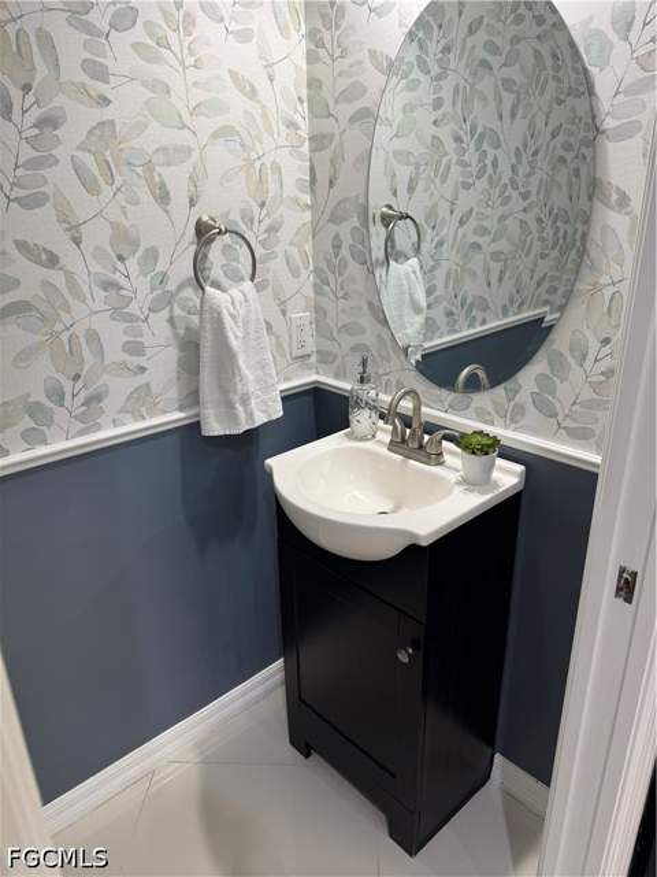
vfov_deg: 71.6
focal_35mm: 24
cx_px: 328
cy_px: 438
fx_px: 607
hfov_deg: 56.8
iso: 125
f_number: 1.78
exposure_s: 1/60
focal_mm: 6.76
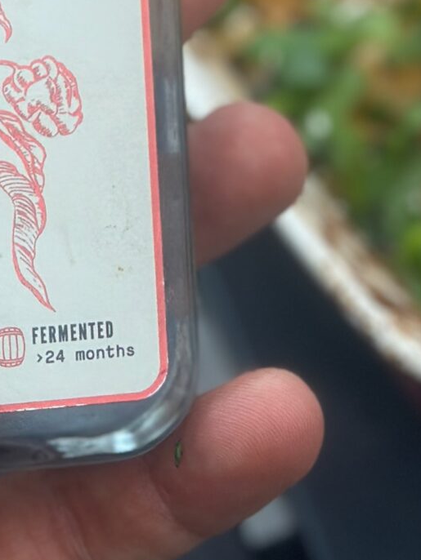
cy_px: -303
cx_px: 190
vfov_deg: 10.6
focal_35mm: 179
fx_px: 2901
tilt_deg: -50.1
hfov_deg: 8.3
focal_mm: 6.86
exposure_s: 1/121
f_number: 1.78
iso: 80
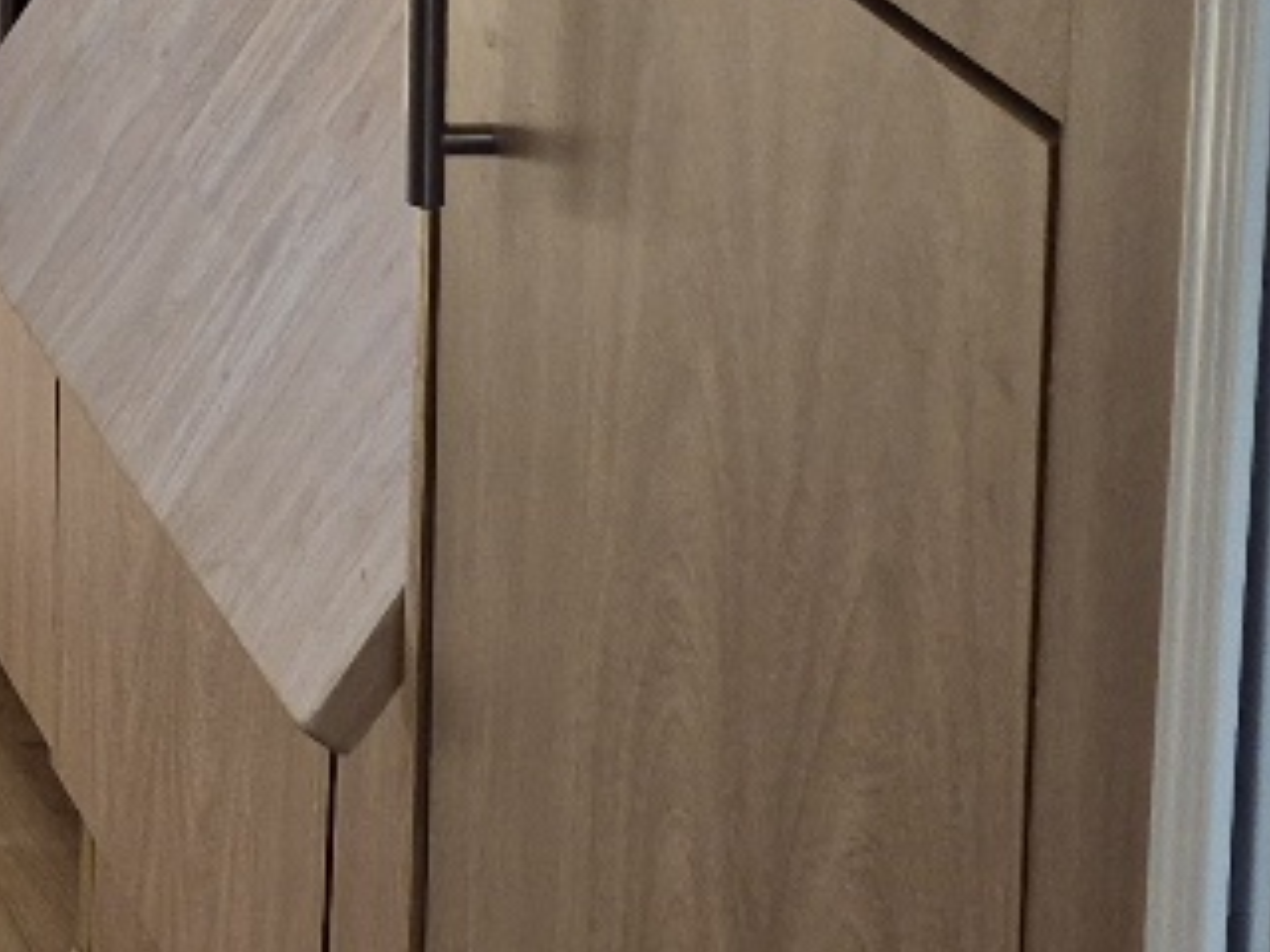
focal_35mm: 115
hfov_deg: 14.2
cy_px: -1166
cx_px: -1290
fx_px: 4219
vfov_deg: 11.2
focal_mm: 5.4
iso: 64
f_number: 1.8
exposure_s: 1/182
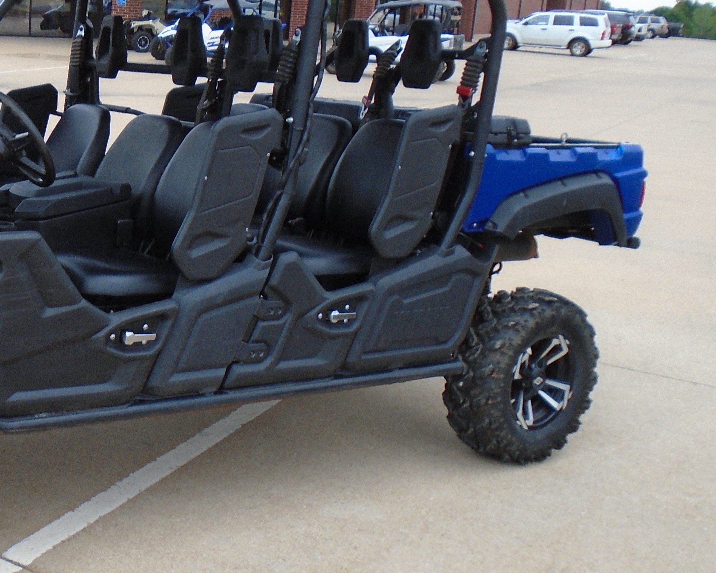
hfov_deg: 35.0
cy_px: 259
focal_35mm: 50
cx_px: 61
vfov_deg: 30.2
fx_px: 1060
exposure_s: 1/320
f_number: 3.2
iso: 100
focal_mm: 4.6
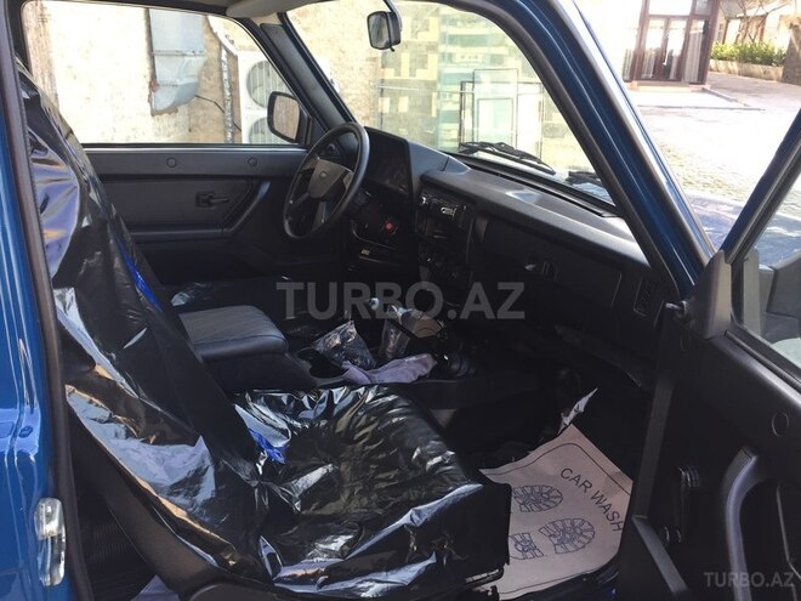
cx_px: 400
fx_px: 671
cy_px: 300
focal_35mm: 29
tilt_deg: -21.7
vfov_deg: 48.2
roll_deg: -1.9
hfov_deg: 61.7
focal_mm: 4.15
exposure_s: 1/100
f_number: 2.2
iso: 50
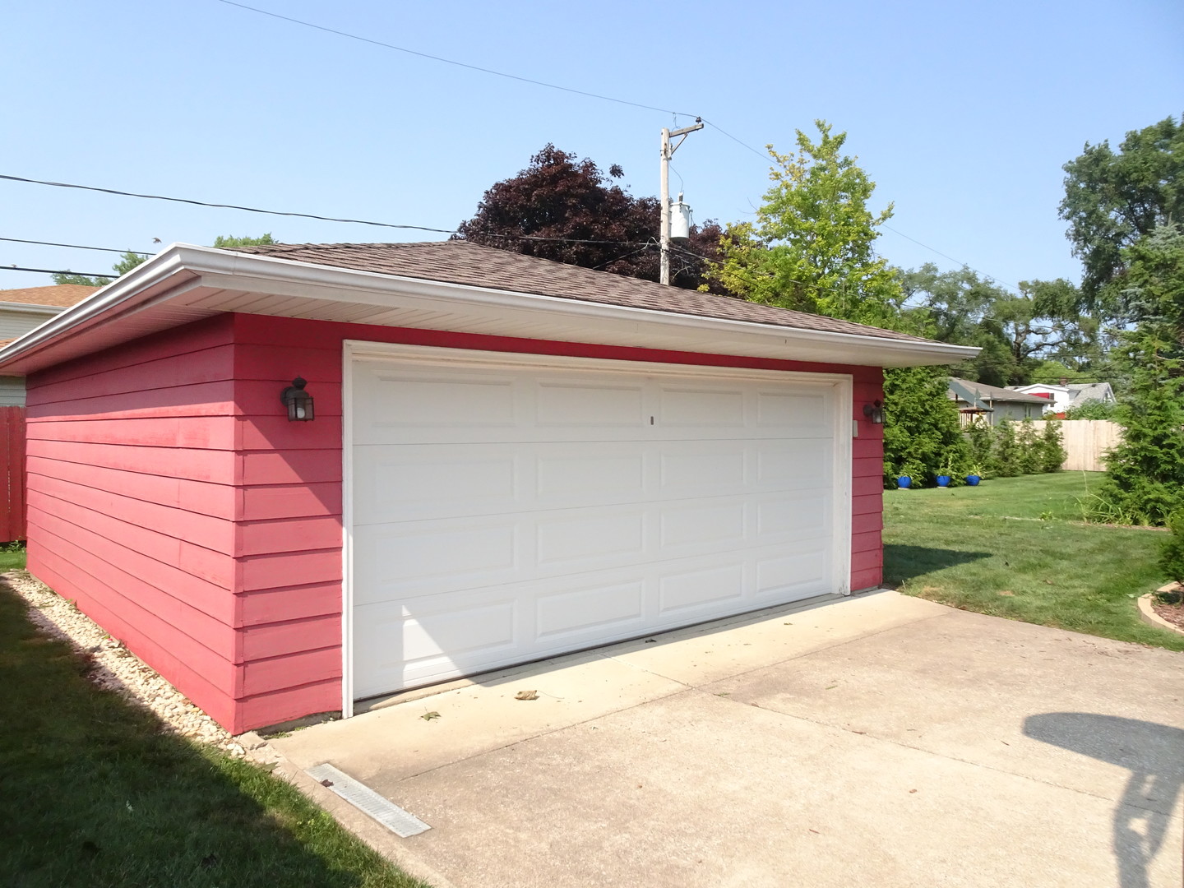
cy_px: 444
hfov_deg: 71.6
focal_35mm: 24
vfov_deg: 56.8
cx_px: 592
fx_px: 821
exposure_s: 1/2000
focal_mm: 4.1
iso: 400
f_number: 4
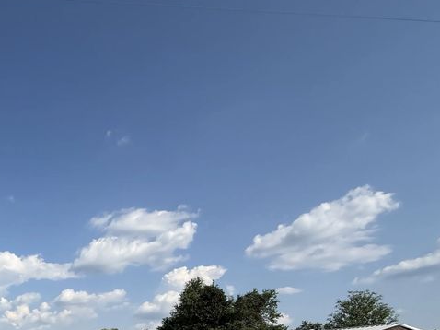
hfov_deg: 47.8
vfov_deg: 39.8
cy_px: 347
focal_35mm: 30
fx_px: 381
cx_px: -15
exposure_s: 1/3460
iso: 50
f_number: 2.2
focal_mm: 2.22
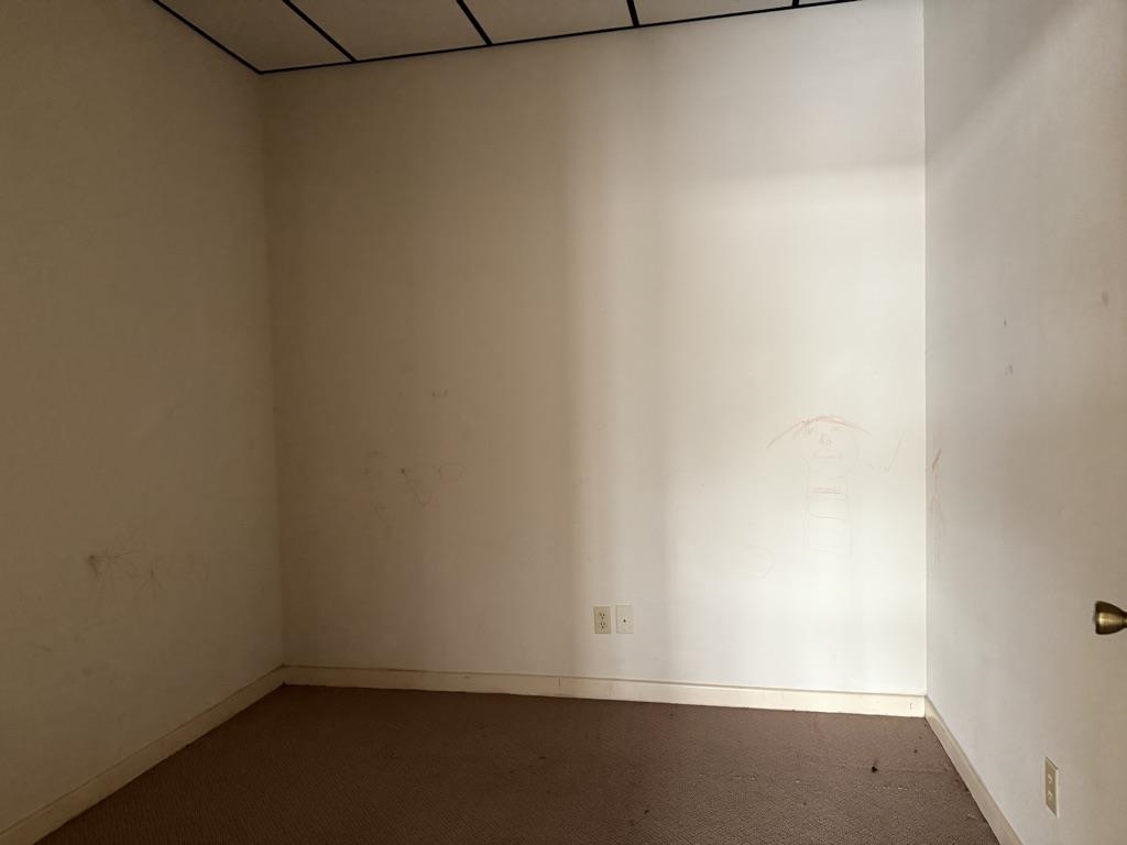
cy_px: 422
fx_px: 781
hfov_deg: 71.6
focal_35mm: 24
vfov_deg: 56.8
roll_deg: +0.7
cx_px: 564
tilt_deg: -1.9
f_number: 1.78
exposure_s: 1/30
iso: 1000
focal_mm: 6.76
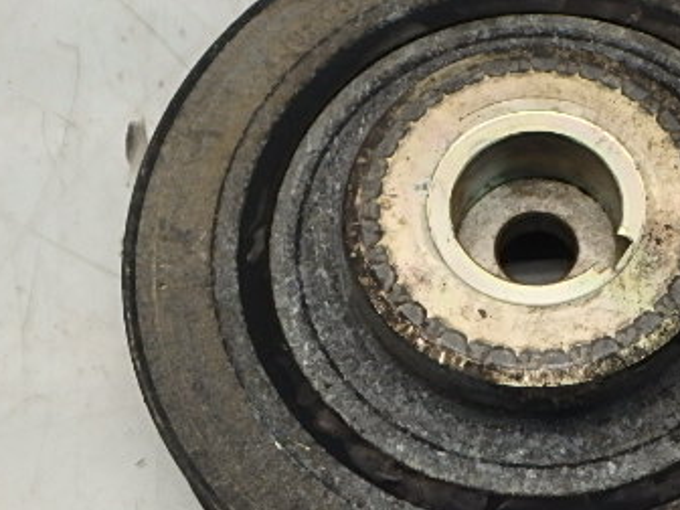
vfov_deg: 18.4
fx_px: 1572
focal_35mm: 80
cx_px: 526
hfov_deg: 24.1
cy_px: 322
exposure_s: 1/40
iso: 320
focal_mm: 7.5
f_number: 5.2
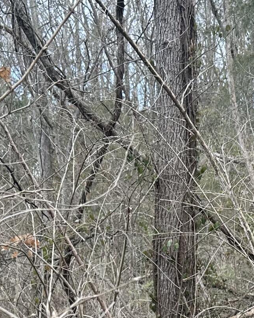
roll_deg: -4.1
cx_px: 241
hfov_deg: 17.3
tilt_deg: -8.9
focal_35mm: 87
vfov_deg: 20.9
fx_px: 818
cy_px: 355
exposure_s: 1/235
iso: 64
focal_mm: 6.86
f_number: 1.78
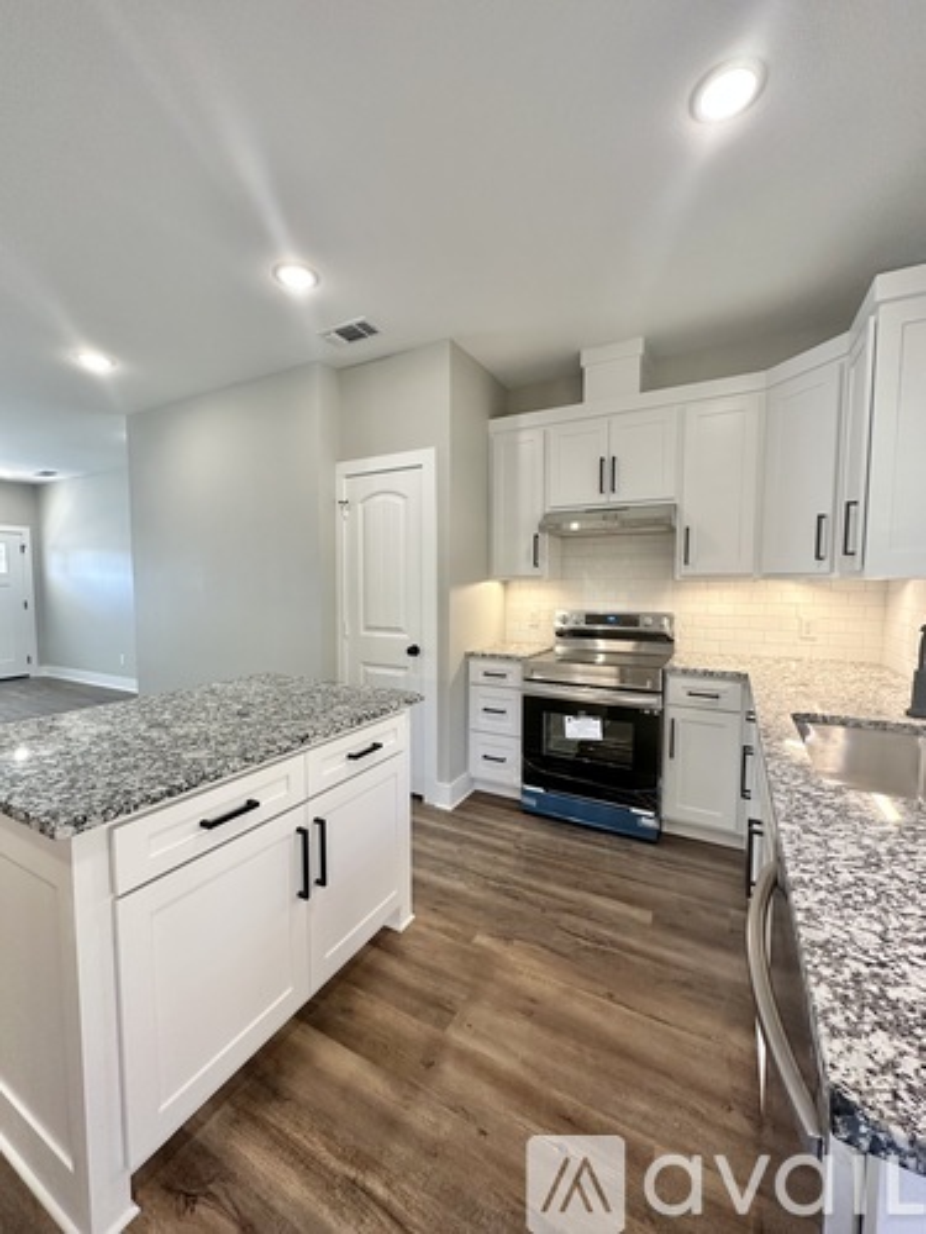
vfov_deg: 102.1
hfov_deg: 85.7
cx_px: 463
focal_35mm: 14
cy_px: 617
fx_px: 499
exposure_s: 1/99
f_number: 2.2
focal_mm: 2.22
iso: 160
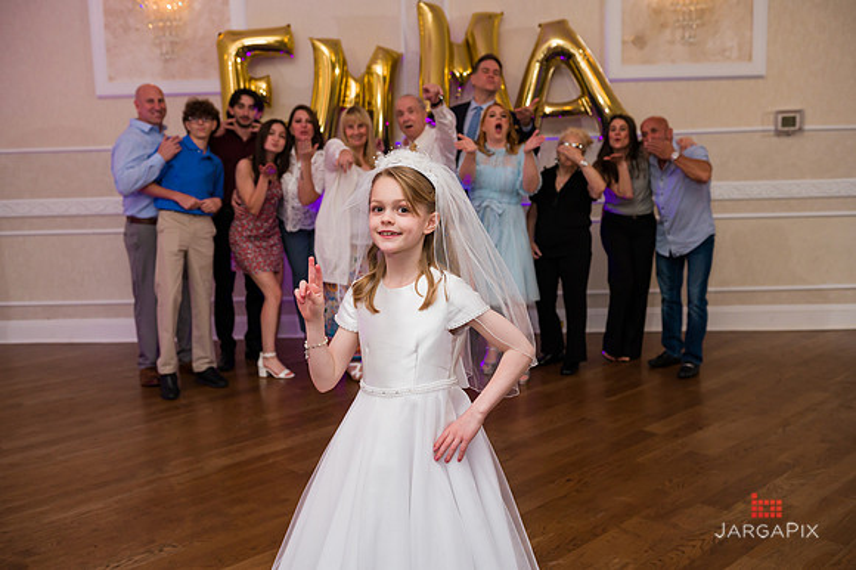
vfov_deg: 38.8
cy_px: 285
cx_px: 428
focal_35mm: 34
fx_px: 808
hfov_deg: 55.8
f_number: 5
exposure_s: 1/200
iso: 1250
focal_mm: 34
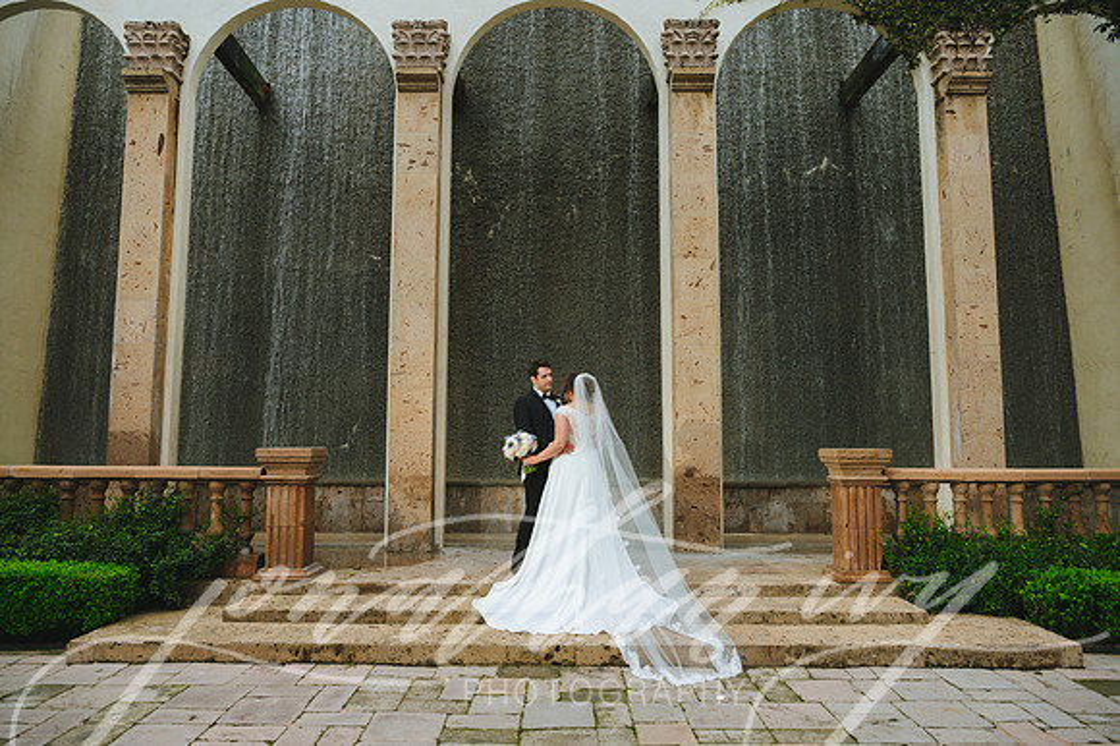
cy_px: 373
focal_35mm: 24
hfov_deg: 73.8
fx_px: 746
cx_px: 560
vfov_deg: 53.1
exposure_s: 1/200
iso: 1000
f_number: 4
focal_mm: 24
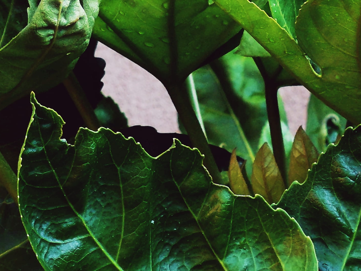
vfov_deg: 4.9
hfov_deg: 6.6
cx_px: 311
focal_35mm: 301
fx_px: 3139
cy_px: 363
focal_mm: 16
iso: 125
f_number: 4.6
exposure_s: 1/80
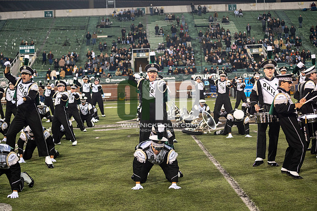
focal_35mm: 70
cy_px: 106
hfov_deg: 28.9
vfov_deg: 19.4
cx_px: 158
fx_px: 616
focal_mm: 70
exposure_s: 1/500
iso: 1000
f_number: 2.8
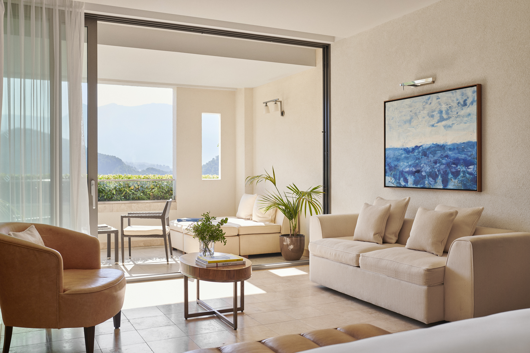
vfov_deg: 37.9
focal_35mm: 35
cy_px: 176
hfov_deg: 54.4
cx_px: 265
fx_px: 515
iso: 100
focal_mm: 35
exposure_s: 1/80
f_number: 5.6
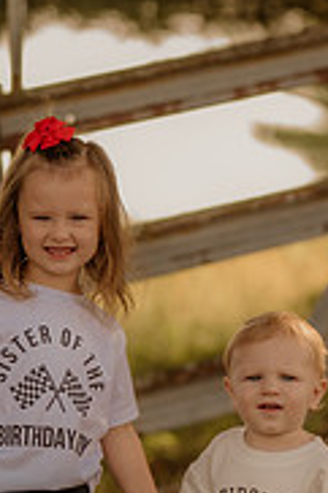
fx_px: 3710
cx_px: 173
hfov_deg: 5.1
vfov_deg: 7.6
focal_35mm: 271
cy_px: 424
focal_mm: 85
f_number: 2
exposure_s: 1/1250
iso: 250
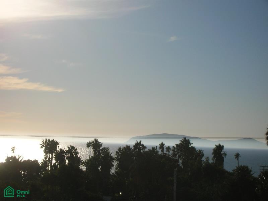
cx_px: 134
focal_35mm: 99
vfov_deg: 14.9
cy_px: 100
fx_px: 766
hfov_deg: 19.8
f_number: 8.1
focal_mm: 16.4
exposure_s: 1/592
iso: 50
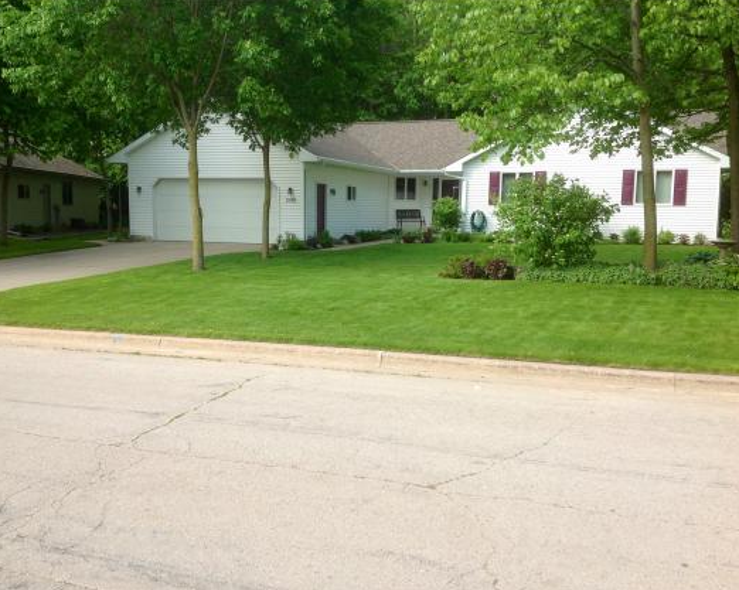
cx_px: 360
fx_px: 831
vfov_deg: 39.1
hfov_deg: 48.0
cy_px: 303
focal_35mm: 38
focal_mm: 4.28
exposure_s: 1/657
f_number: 2.4
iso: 50
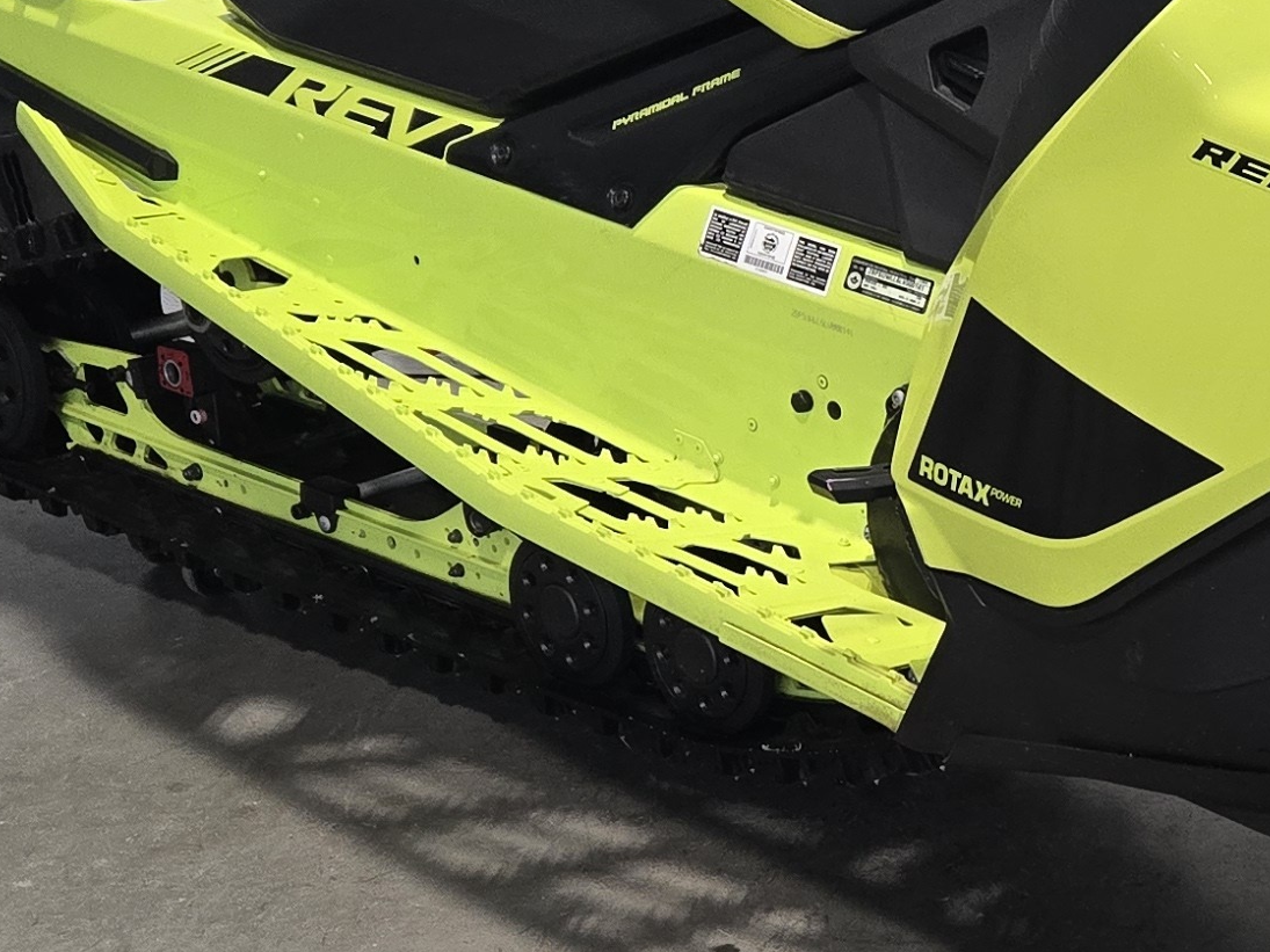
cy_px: 468
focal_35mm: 84
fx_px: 3081
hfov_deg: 22.1
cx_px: 1358
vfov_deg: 17.6
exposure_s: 1/120
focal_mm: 5.4
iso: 200
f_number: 1.8
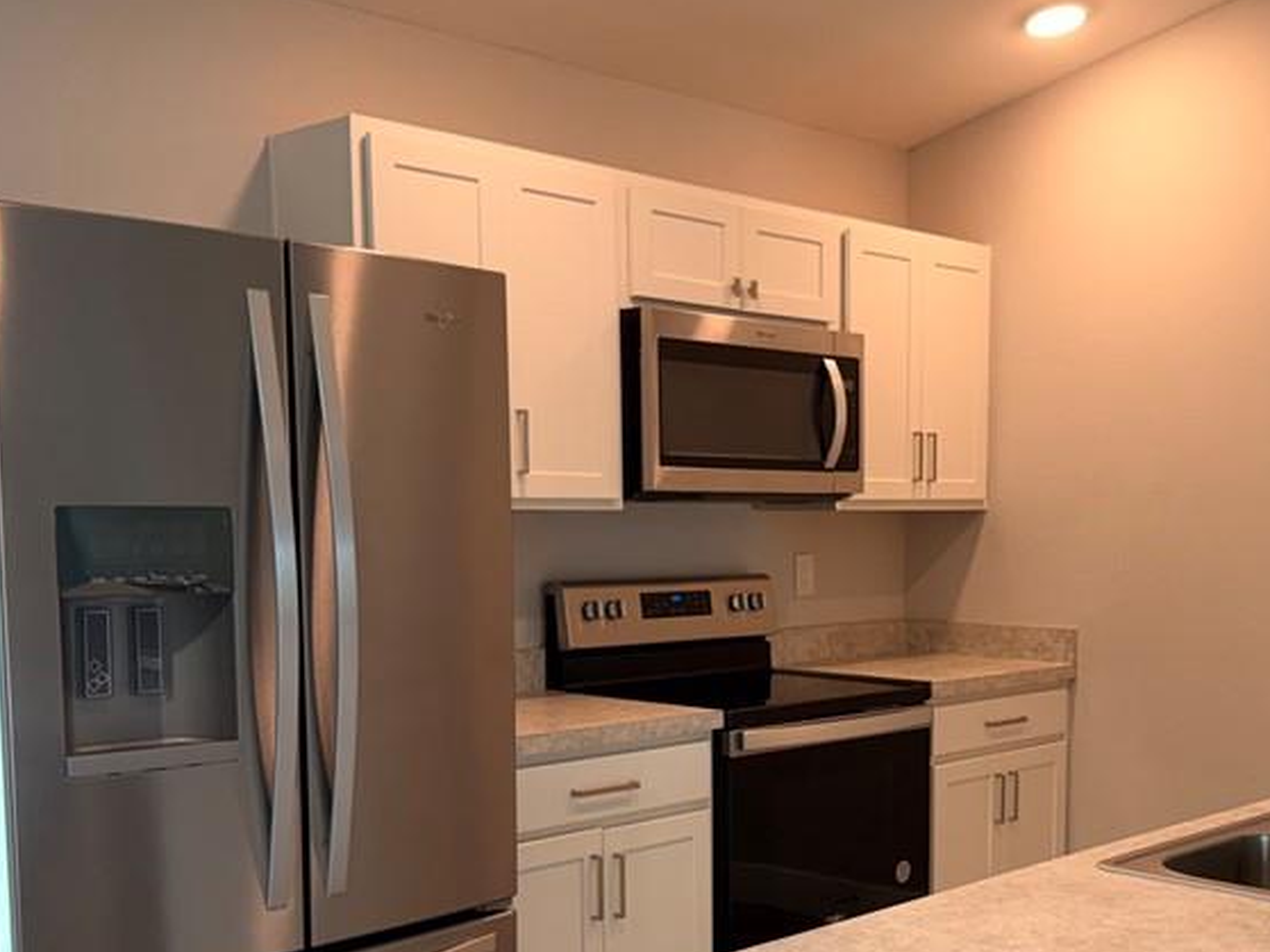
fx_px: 1614
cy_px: 679
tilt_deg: -7.0
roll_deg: +0.1
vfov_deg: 32.4
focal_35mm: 44
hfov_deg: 42.5
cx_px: 820
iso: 125
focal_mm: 6.76
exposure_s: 1/120
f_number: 1.78
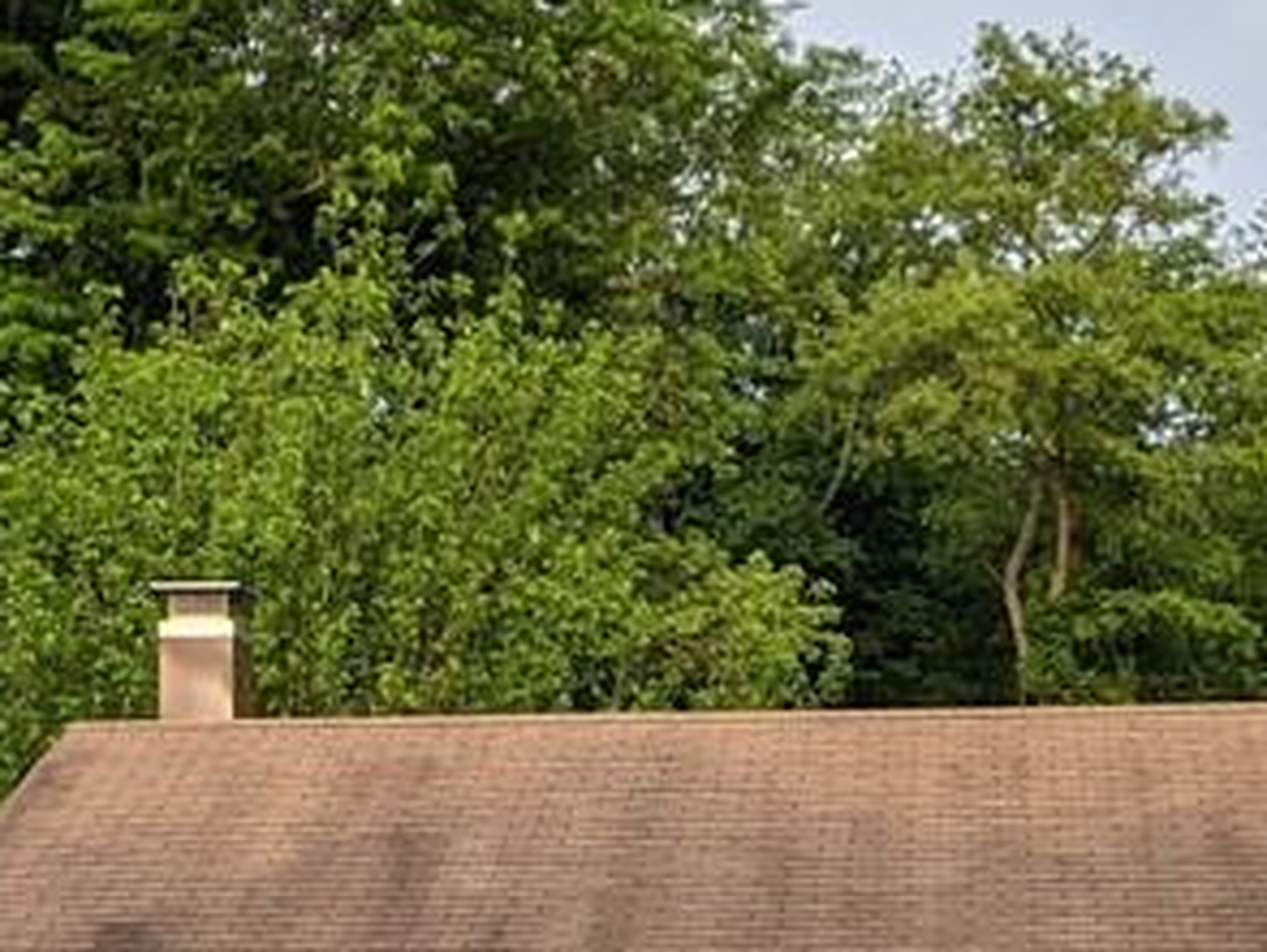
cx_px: 474
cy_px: 1051
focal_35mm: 94
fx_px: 3443
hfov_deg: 20.8
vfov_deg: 15.3
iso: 65
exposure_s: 1/690
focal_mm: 4.38
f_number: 1.73
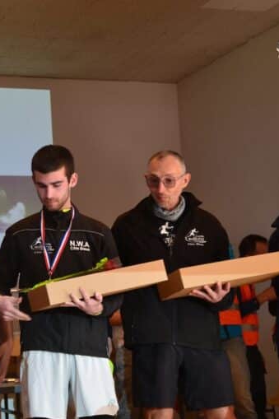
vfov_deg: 23.7
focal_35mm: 86
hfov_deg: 15.7
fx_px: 1000
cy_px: 210
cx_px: 33
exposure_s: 1/60
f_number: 4.5
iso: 800
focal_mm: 38
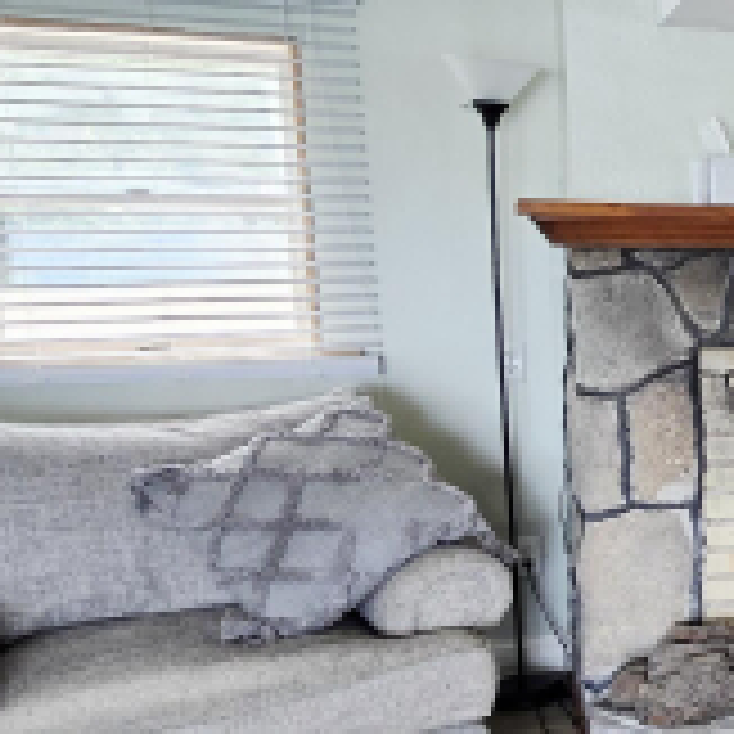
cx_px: 1200
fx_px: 1128
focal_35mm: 47
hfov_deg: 24.3
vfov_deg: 36.0
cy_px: 401
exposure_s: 1/60.2
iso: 125
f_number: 2.2
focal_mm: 2.2
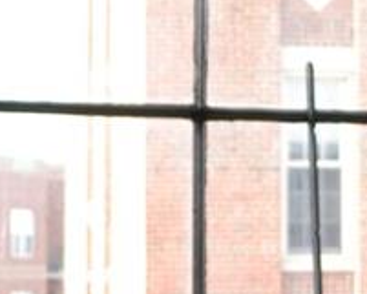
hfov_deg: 9.1
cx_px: 701
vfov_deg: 7.6
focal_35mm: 202
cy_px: -22
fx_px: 2195
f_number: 4
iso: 200
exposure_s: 1/125
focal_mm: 18
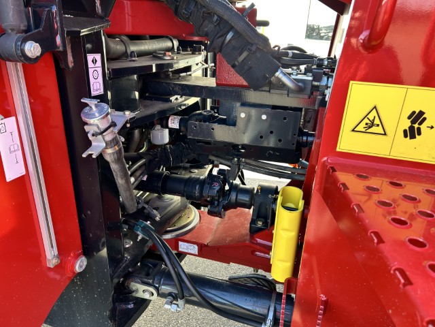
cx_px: 218
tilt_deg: -22.2
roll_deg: -2.0
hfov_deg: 67.3
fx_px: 327
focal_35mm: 26
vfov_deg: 53.1
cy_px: 164
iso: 50
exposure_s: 1/121
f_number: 1.5
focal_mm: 5.7
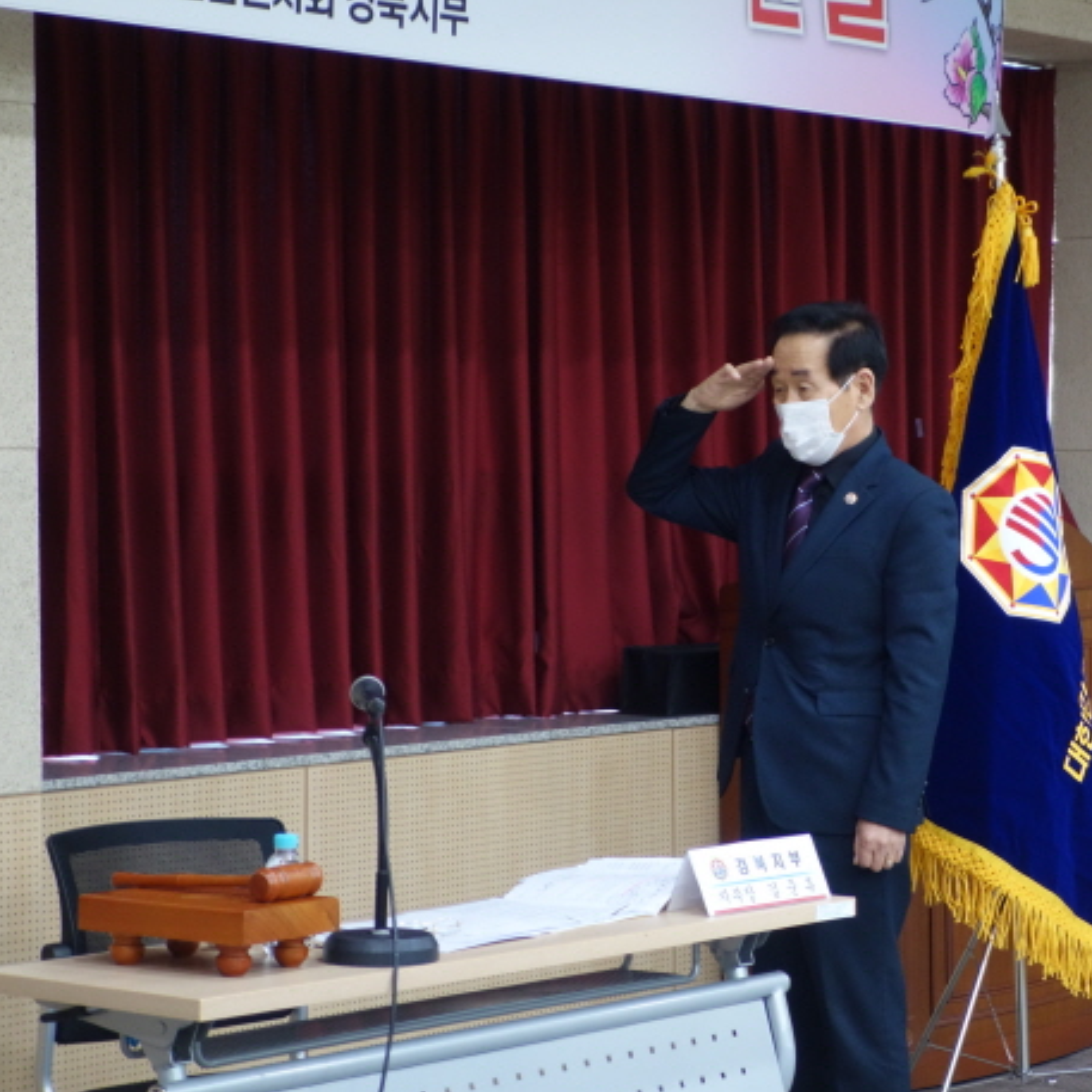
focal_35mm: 104
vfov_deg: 16.7
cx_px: 820
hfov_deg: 16.6
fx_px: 3712
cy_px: 552
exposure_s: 1/50
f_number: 4.5
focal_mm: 29.8
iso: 800
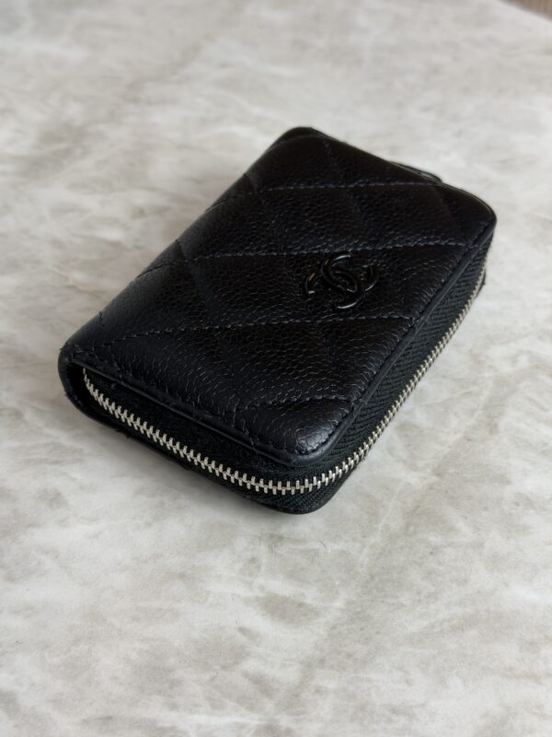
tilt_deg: -46.6
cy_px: 368
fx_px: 1021
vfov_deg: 39.7
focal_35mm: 48
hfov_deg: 30.3
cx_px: 276
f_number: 1.78
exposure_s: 1/120
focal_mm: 6.76
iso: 64
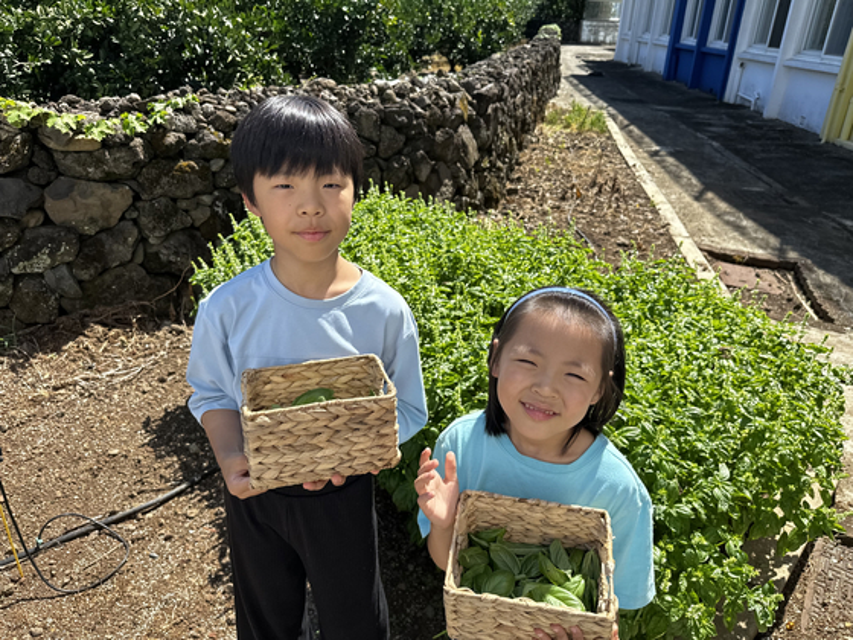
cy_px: 320
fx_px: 591
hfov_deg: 71.6
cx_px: 426
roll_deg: +0.4
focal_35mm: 24
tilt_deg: -24.9
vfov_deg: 56.8
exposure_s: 1/1779
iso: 80
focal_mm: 6.86
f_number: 1.78
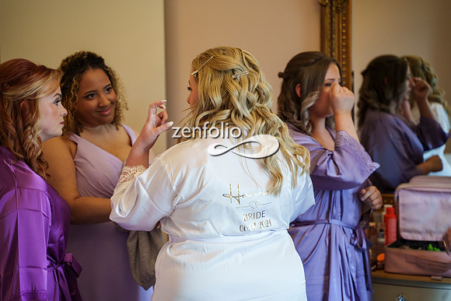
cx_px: 226
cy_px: 150
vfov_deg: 18.2
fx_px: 940
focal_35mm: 75
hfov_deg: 27.0
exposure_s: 1/125
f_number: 2.8
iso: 800
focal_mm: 75
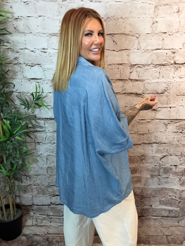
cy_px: 123
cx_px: 92
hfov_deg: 46.8
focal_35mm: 30
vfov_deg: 60.0
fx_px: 214
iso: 200
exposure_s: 1/33
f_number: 1.9
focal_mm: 2.69
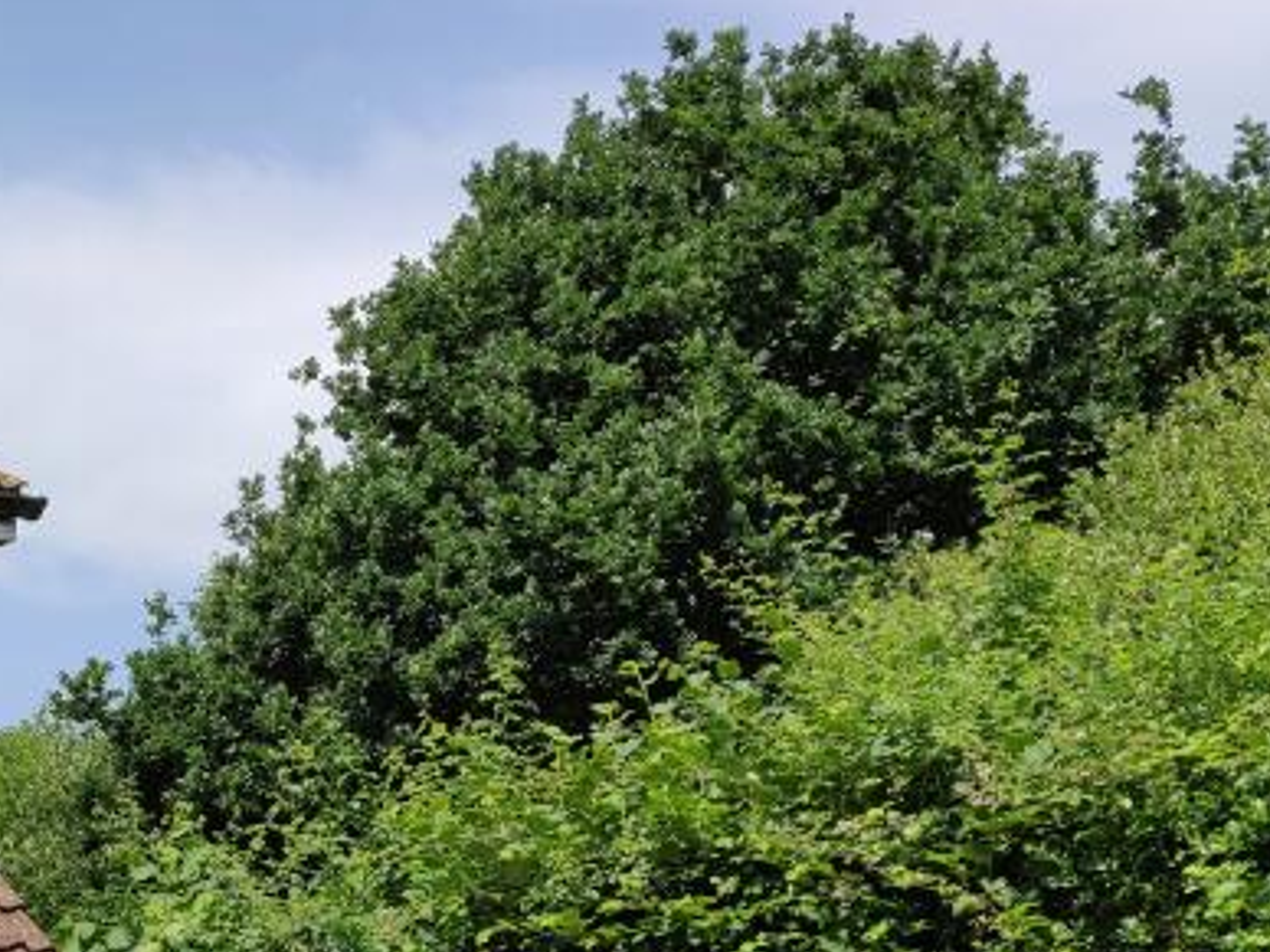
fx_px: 2421
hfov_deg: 27.3
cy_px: 1060
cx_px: -75
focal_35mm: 66
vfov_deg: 21.1
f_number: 1.7
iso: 100
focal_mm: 4.25
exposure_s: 1/1667
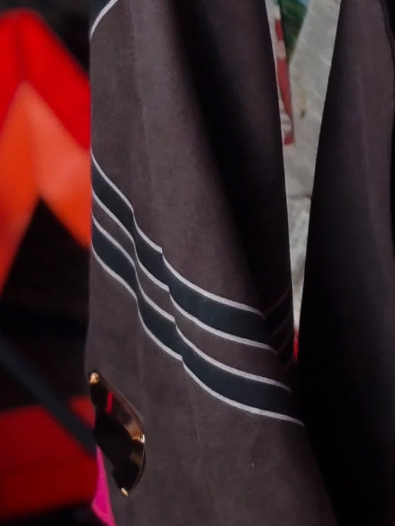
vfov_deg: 7.6
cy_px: -213
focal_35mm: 257
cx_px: 731
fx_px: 3909
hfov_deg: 5.7
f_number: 1.6
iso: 160
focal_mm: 8.72
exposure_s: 1/60
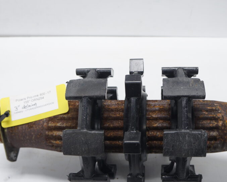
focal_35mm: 45
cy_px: 109
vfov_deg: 33.5
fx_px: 300
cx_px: 134
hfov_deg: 41.2
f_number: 4
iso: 250
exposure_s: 1/60
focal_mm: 21
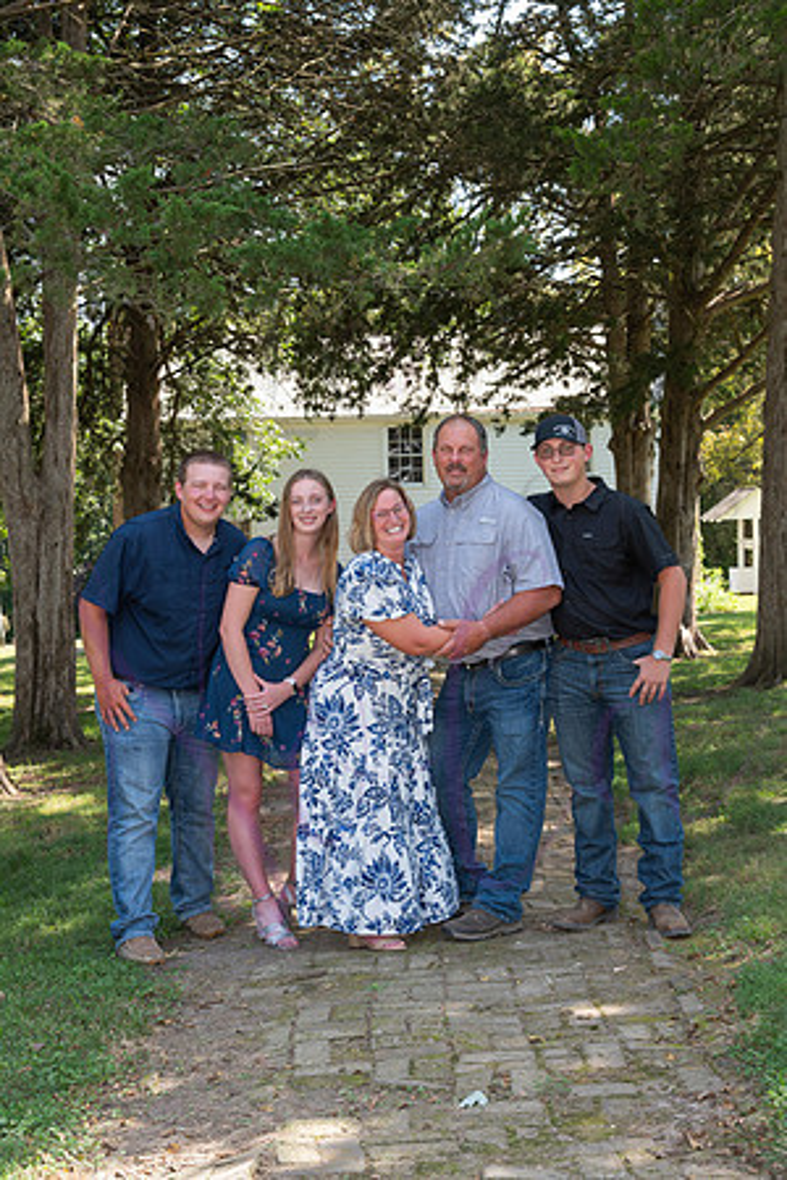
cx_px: 394
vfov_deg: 39.6
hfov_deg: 27.0
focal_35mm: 50
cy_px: 590
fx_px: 1639
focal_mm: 50
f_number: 8
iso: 800
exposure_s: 1/250
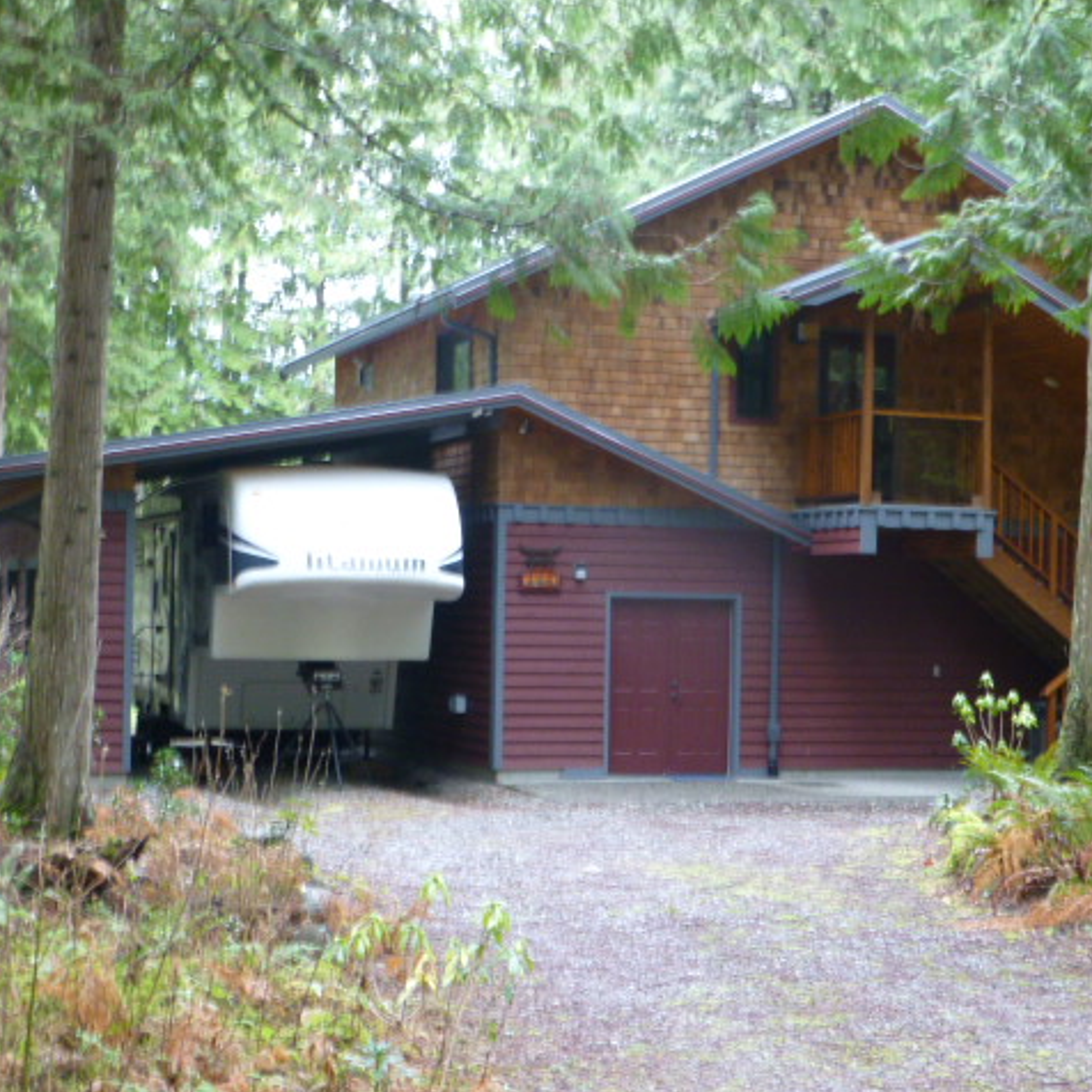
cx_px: 626
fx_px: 2463
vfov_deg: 25.0
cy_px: 546
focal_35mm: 69
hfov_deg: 25.0
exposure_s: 1/20
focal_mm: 10.3
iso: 400
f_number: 4.7
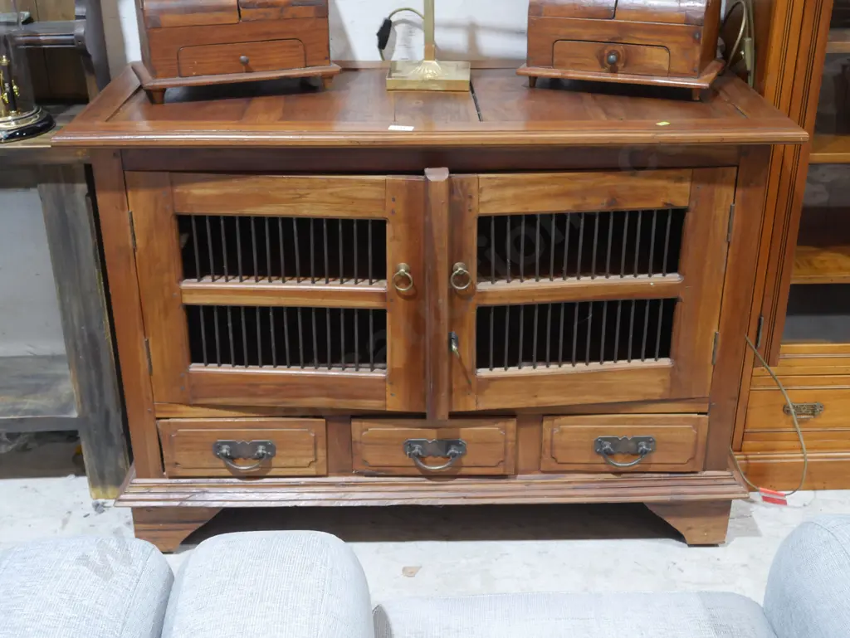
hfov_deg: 42.9
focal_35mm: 44
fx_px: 1081
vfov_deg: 32.9
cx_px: 425
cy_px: 319
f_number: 4.7
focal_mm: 22
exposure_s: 1/60
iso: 1250
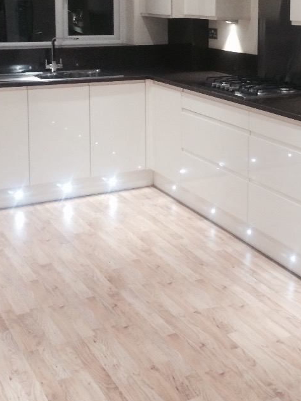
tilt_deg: -6.1
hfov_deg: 26.2
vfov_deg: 33.7
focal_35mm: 55
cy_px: 70
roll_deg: +1.3
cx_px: 227
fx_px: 637
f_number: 2.2
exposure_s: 1/30
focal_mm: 4.15
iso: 160
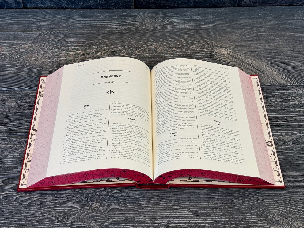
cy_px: 114
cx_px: 152
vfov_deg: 30.3
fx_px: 422
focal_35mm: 48
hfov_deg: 39.7
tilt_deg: -52.1
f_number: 1.78
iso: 64
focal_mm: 6.86
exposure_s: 1/120
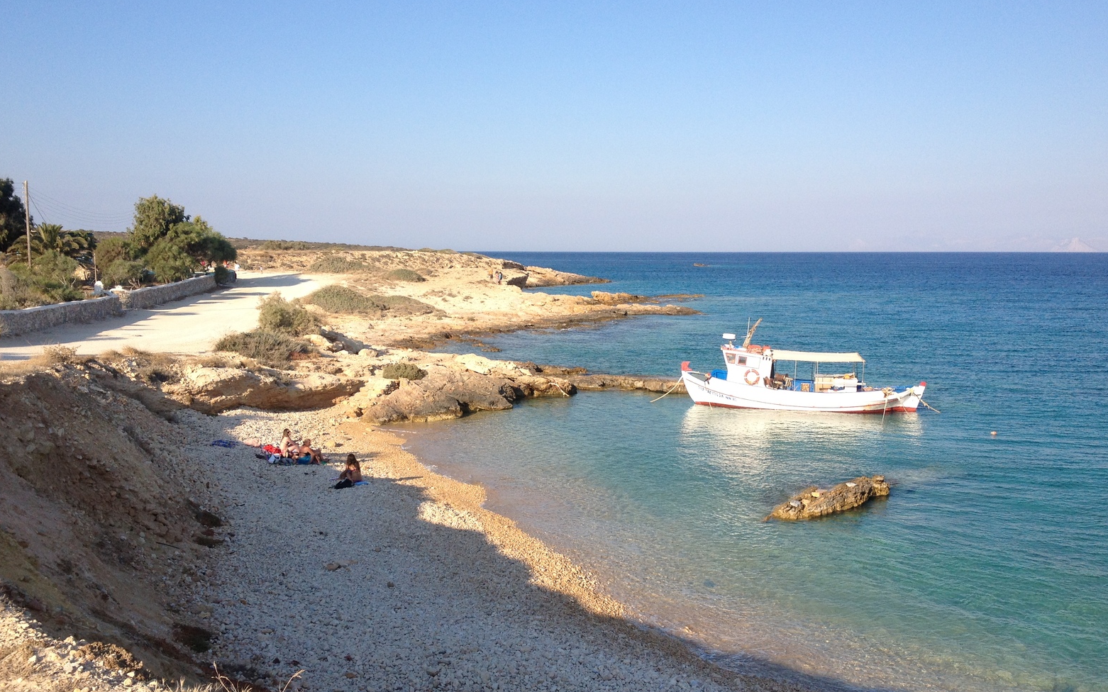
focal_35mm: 38
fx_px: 1147
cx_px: 560
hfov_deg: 51.5
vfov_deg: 33.5
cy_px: 388
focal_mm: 4.28
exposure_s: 1/1346
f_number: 2.4
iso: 50
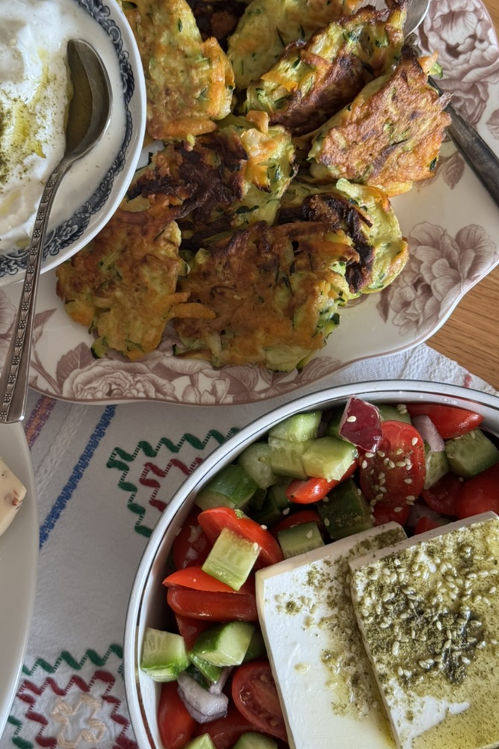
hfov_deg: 26.5
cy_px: 375
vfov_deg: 38.9
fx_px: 1060
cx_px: 227
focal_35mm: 51
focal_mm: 6.76
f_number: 1.78
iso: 125
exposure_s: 1/100
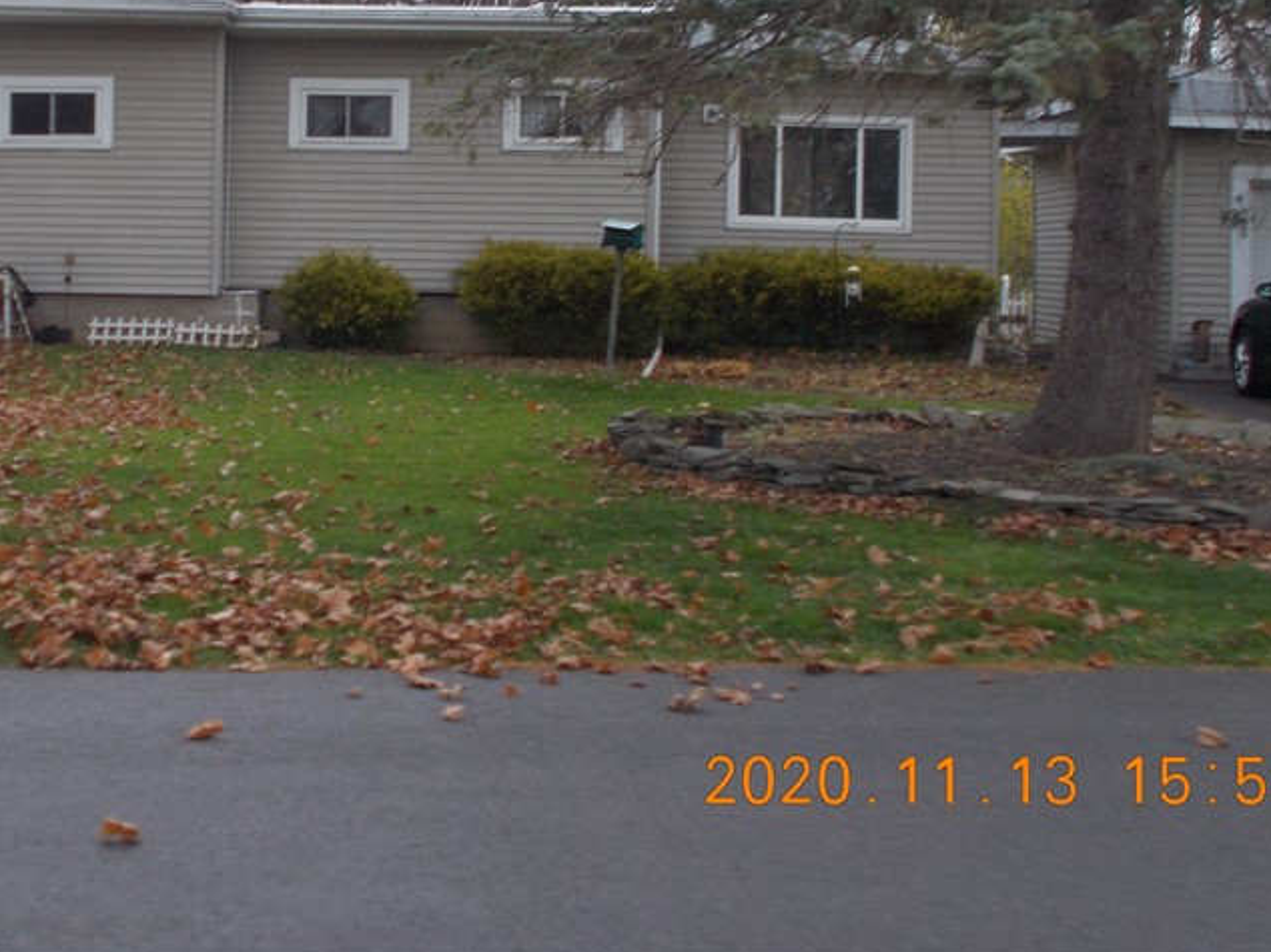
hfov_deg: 30.4
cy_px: 192
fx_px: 2312
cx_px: 383
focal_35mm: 63
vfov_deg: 22.9
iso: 100
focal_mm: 6.9
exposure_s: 1/30
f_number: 3.9
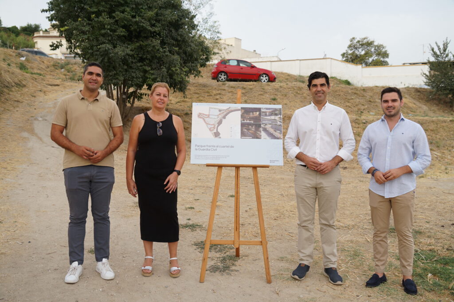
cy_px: 151
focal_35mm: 34
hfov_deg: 55.8
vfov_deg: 38.8
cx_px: 227
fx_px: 428
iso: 100
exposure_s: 1/160
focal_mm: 34
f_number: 5.6
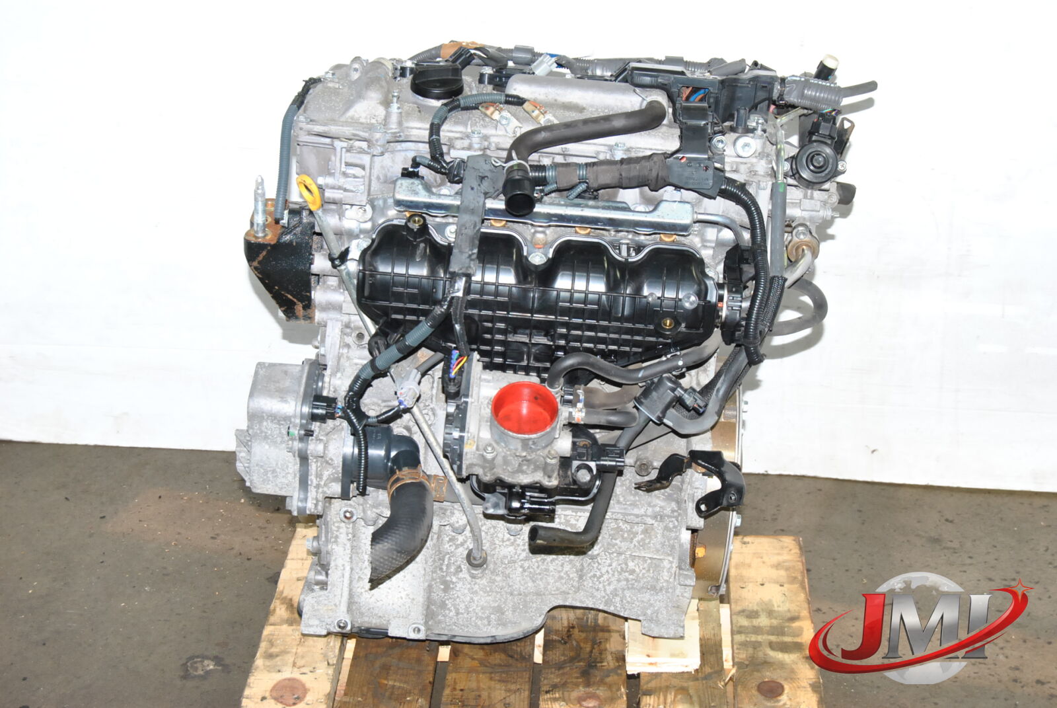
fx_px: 1984
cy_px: 354
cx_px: 528
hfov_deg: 29.8
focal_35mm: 68
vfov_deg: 20.2
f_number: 8
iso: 800
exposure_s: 1/200
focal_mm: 45
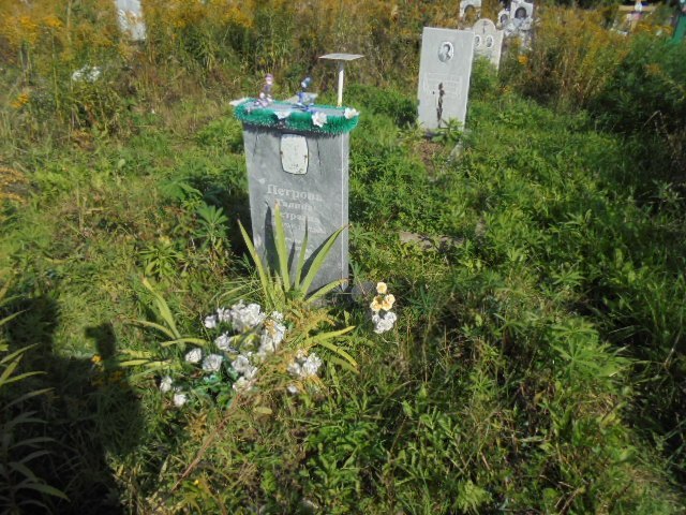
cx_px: 343
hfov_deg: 67.3
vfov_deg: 53.1
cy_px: 258
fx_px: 515
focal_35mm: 26
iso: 100
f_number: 3.5
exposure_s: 1/500
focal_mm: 4.6
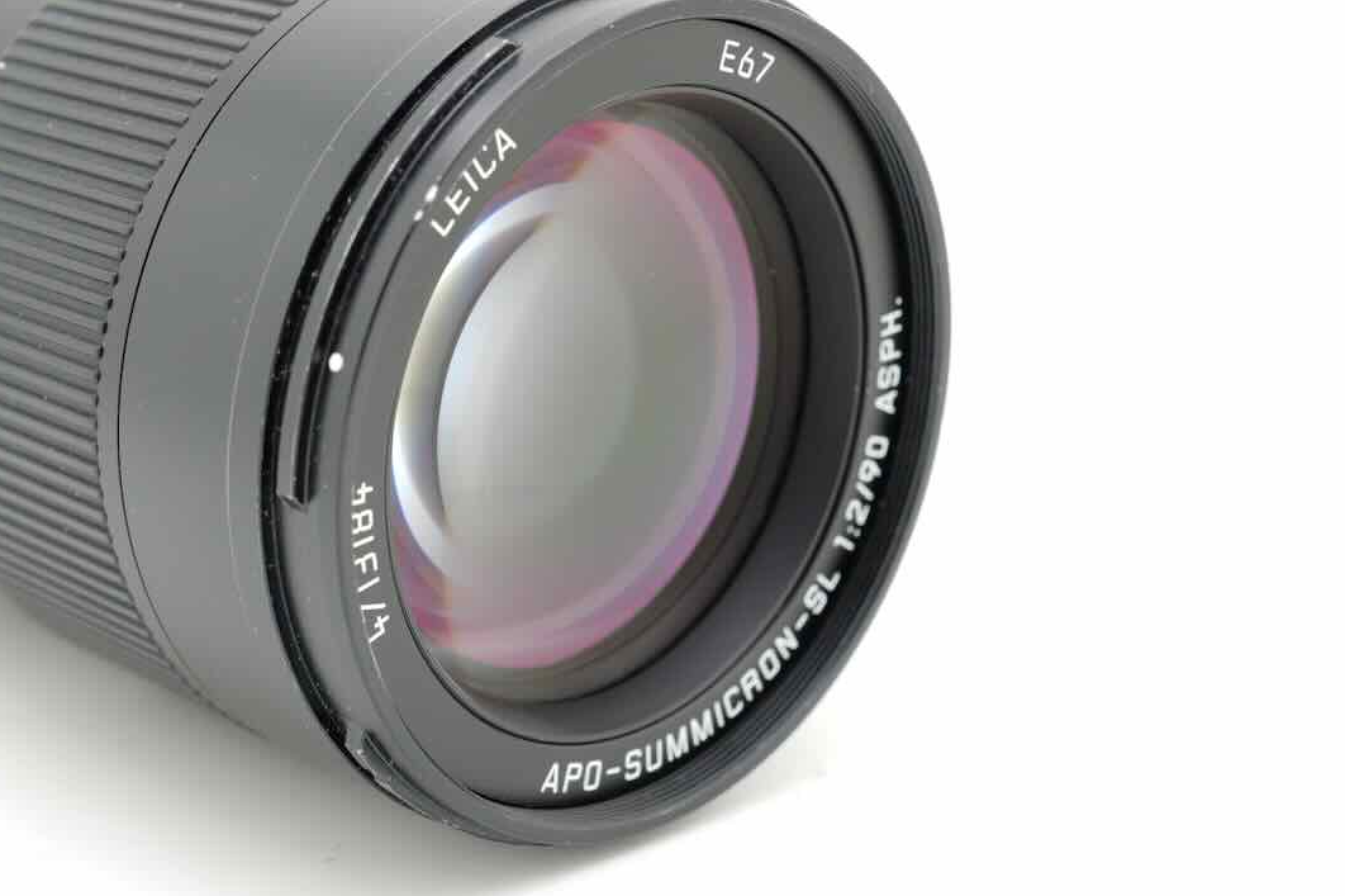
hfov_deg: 24.7
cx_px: 300
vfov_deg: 16.8
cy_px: 376
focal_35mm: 81
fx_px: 3025
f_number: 8
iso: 800
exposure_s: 1/60
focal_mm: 43
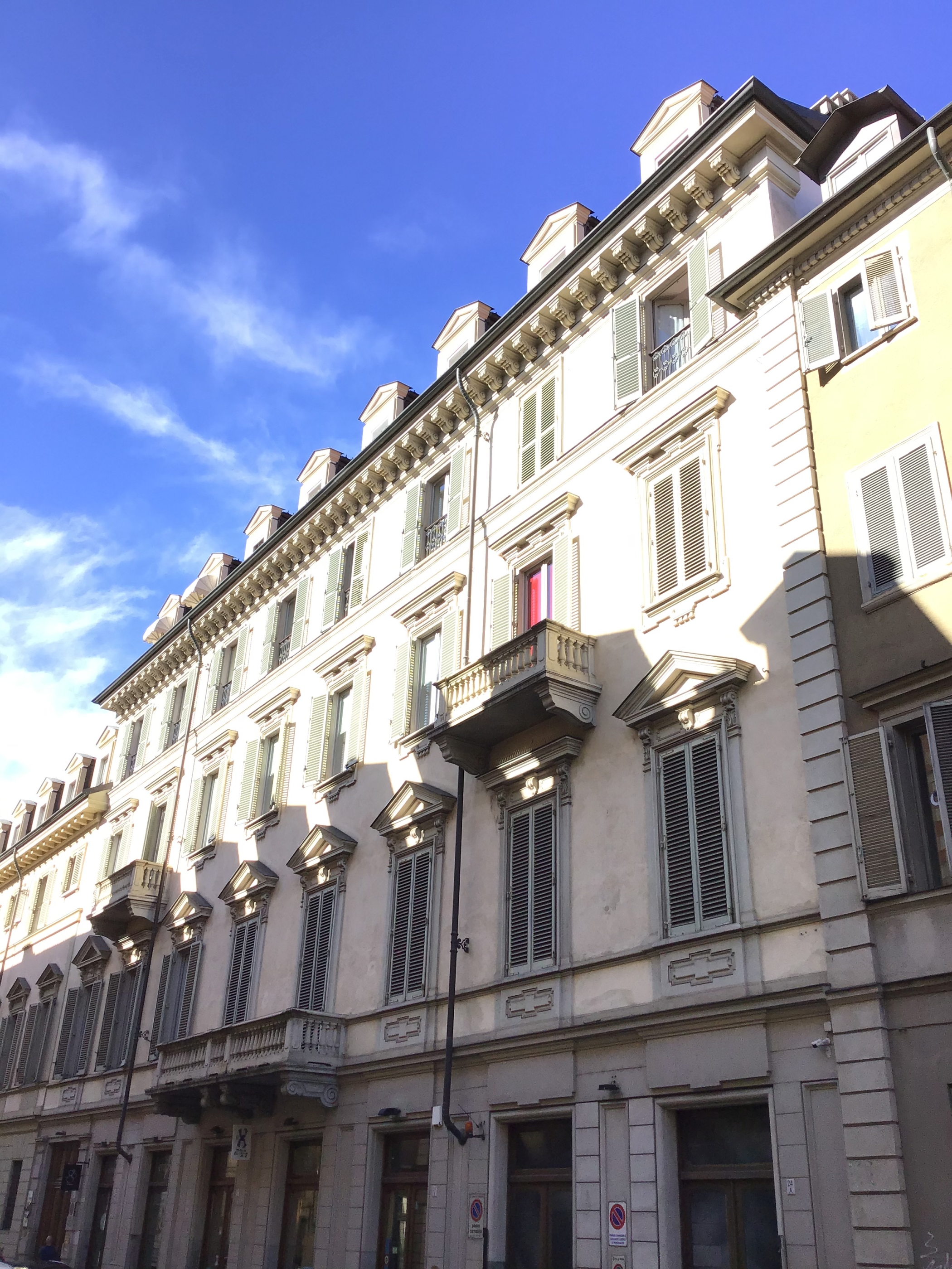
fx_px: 1137
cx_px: 476
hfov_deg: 45.4
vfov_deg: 58.4
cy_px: 634
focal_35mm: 31
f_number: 2.4
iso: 25
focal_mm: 3.3
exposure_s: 1/471
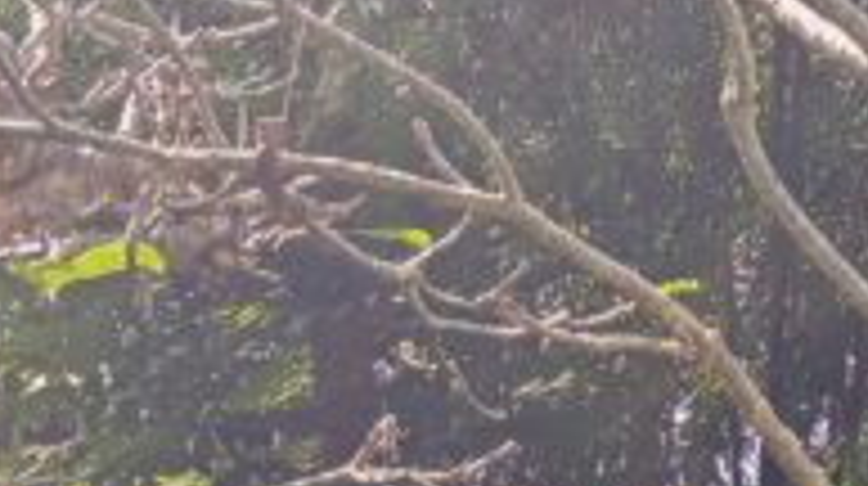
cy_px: 1089
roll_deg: +0.1
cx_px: 1471
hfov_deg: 13.4
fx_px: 3379
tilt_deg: +5.1
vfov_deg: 7.7
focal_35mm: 147
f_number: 1.6
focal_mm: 5.96
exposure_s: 1/312
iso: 50
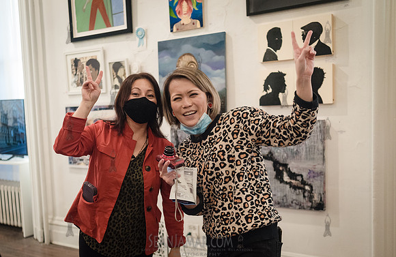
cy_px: 154
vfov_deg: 31.9
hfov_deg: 47.4
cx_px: 165
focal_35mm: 41
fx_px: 449
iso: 2500
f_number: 3.2
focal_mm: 35
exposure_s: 1/200
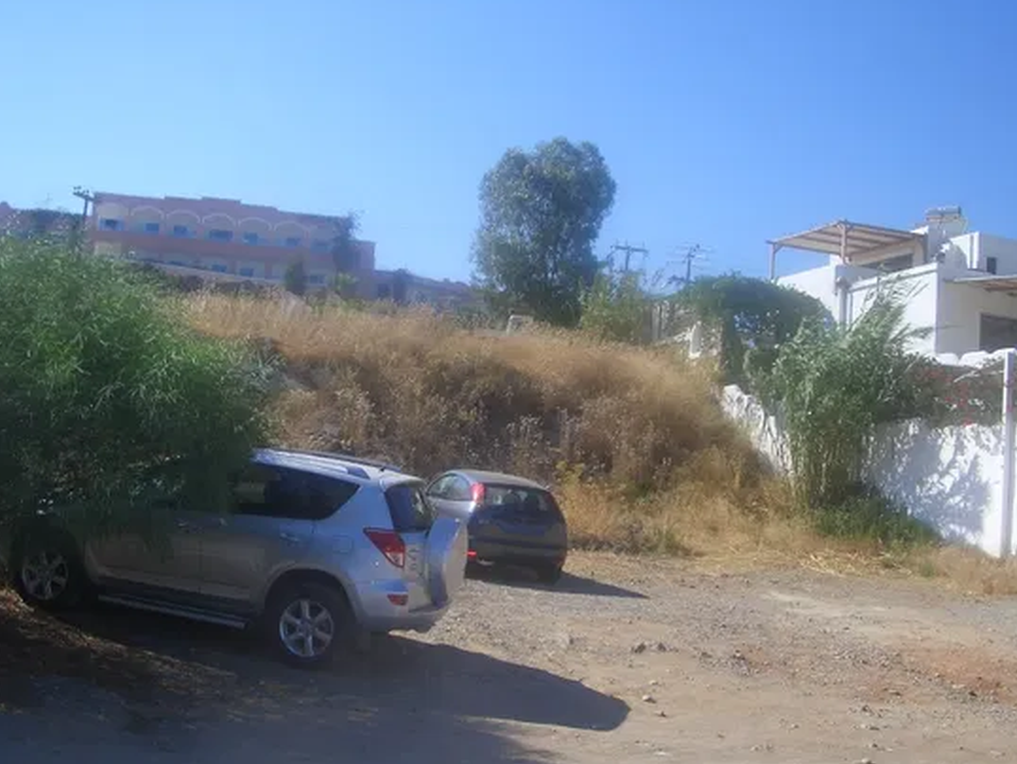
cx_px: 499
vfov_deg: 36.8
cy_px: 399
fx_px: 1146
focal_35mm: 39
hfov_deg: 47.8
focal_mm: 5.8
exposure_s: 1/500
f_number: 4.3
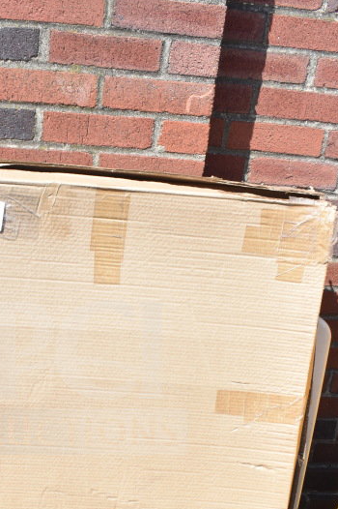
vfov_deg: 40.8
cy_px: 378
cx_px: 78
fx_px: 663
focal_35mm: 47
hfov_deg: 28.1
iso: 200
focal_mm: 18
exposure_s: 1/200
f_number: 7.1
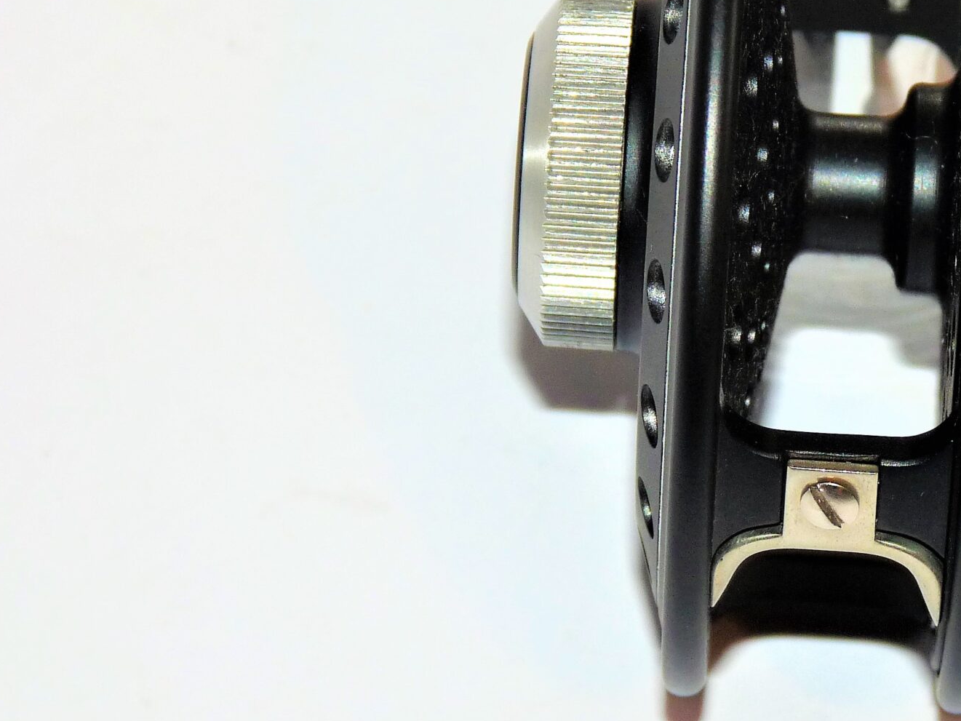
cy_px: 153
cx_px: 749
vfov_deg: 5.9
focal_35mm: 250
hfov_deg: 7.9
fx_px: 6941
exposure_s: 1/40
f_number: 3.6
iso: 100
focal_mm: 23
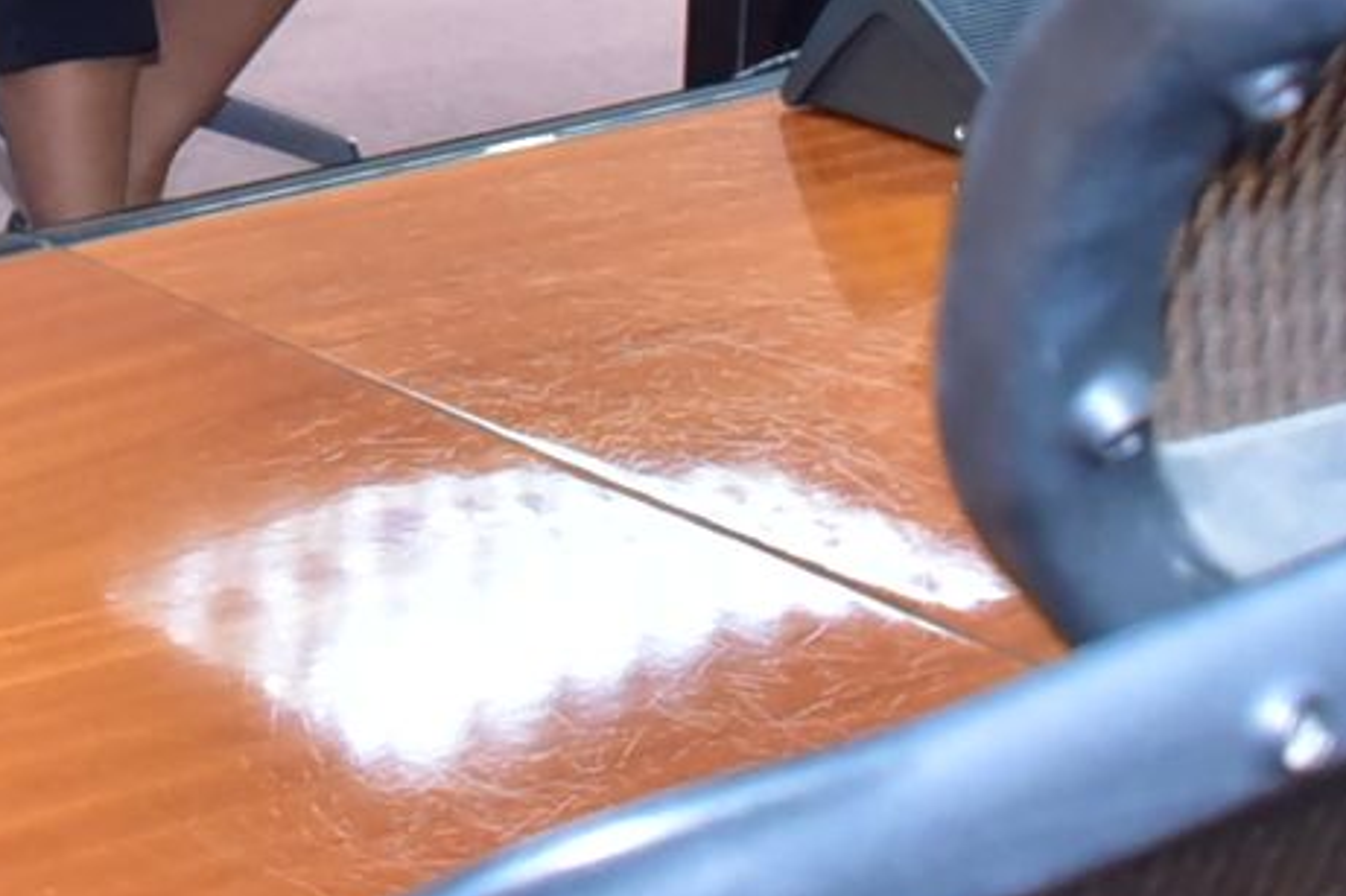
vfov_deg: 8.6
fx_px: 5681
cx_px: 345
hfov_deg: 13.5
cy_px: -746
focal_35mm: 152
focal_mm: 28
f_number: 6.3
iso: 4000
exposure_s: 1/80
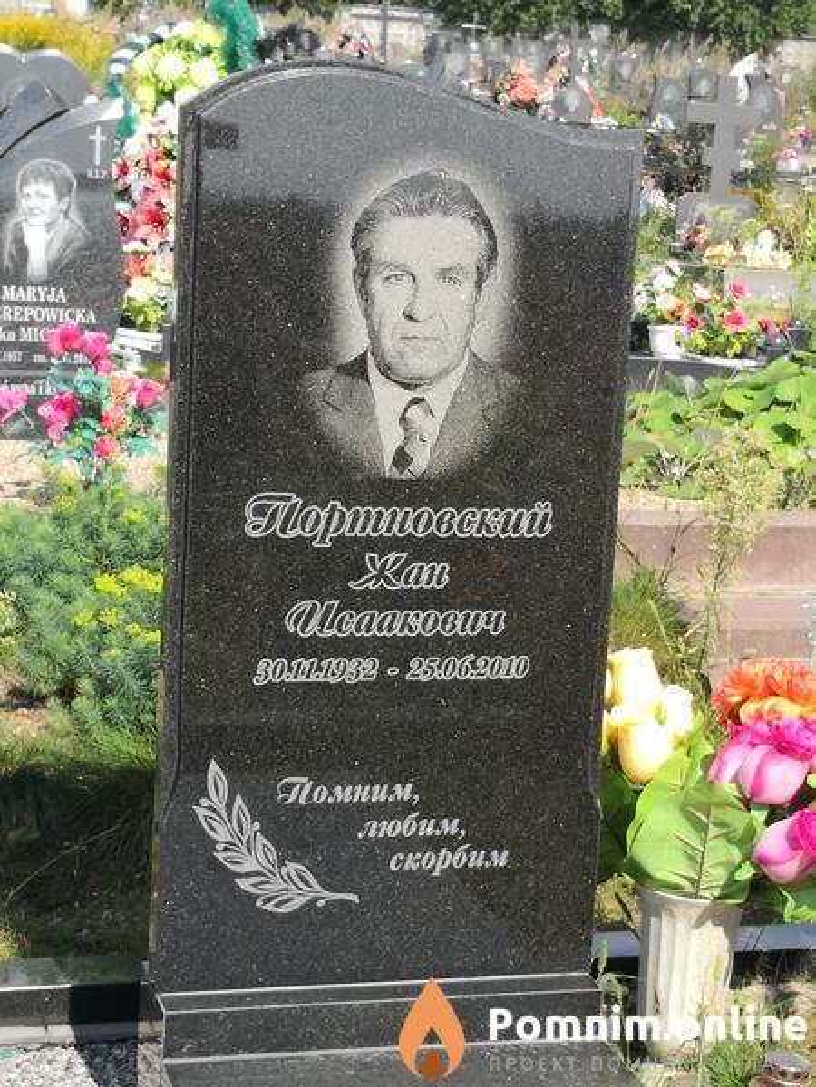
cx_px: 408
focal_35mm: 64
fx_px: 2012
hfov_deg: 22.9
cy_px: 544
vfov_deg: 30.3
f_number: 1.6
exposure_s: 1/1362
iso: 50
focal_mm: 3.95
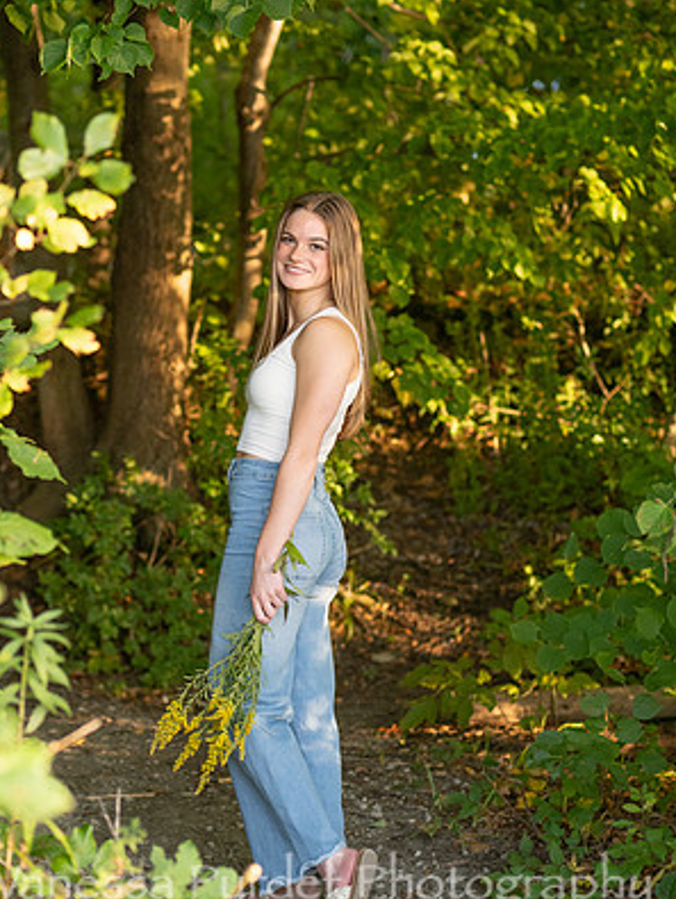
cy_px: 483
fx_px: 2548
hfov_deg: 15.1
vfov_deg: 20.0
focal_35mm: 98
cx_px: 300
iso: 500
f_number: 1.8
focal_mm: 43
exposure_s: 1/640
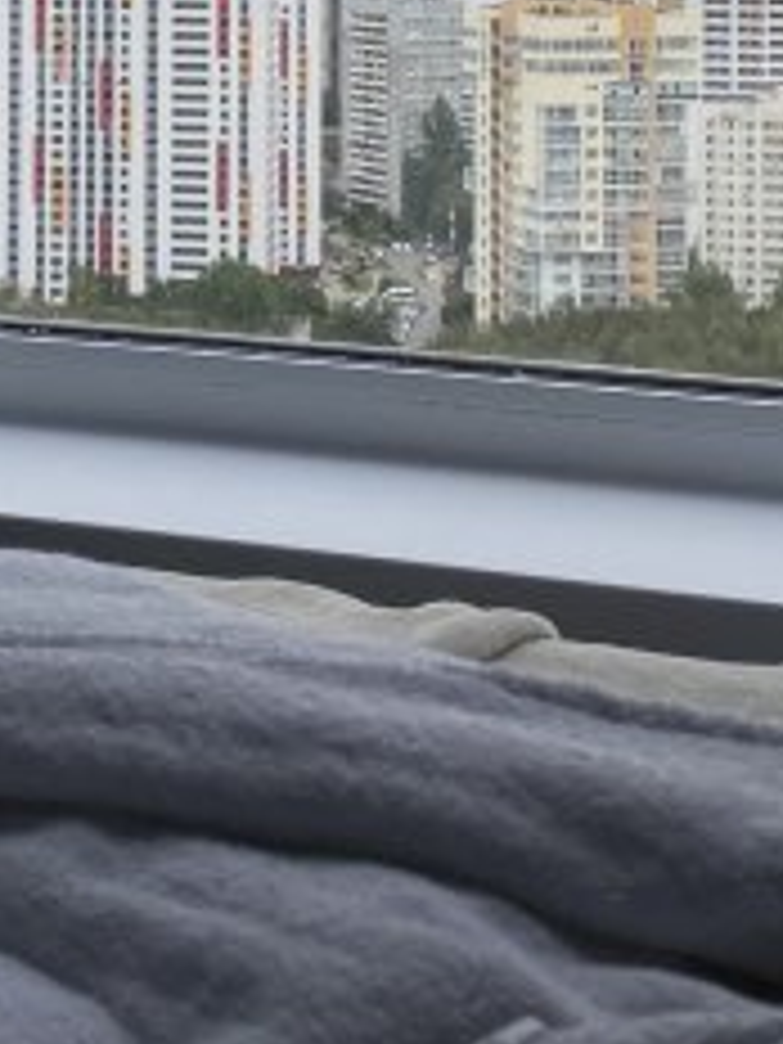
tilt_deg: +0.2
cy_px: -135
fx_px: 2594
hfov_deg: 17.0
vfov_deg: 21.5
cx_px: 94
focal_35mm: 86
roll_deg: +0.3
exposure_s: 1/816
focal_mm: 4.25
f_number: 1.8
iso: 32
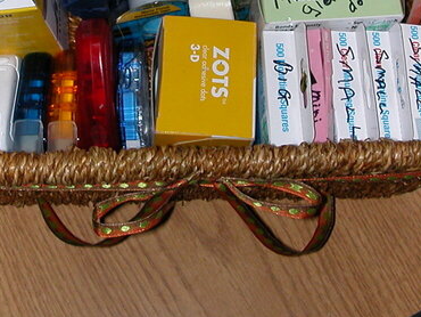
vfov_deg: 19.4
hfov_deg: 26.0
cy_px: 47
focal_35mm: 75
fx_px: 913
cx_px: 189
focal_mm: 5.6
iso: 100
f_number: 2.7
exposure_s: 1/59.9
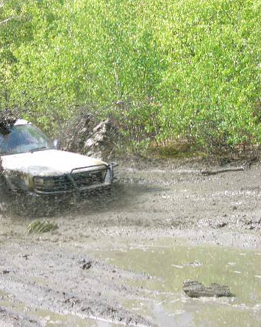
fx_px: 666
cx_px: 54
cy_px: 170
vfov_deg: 27.5
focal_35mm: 69
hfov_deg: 21.9
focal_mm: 8.2
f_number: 3.1
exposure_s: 1/250
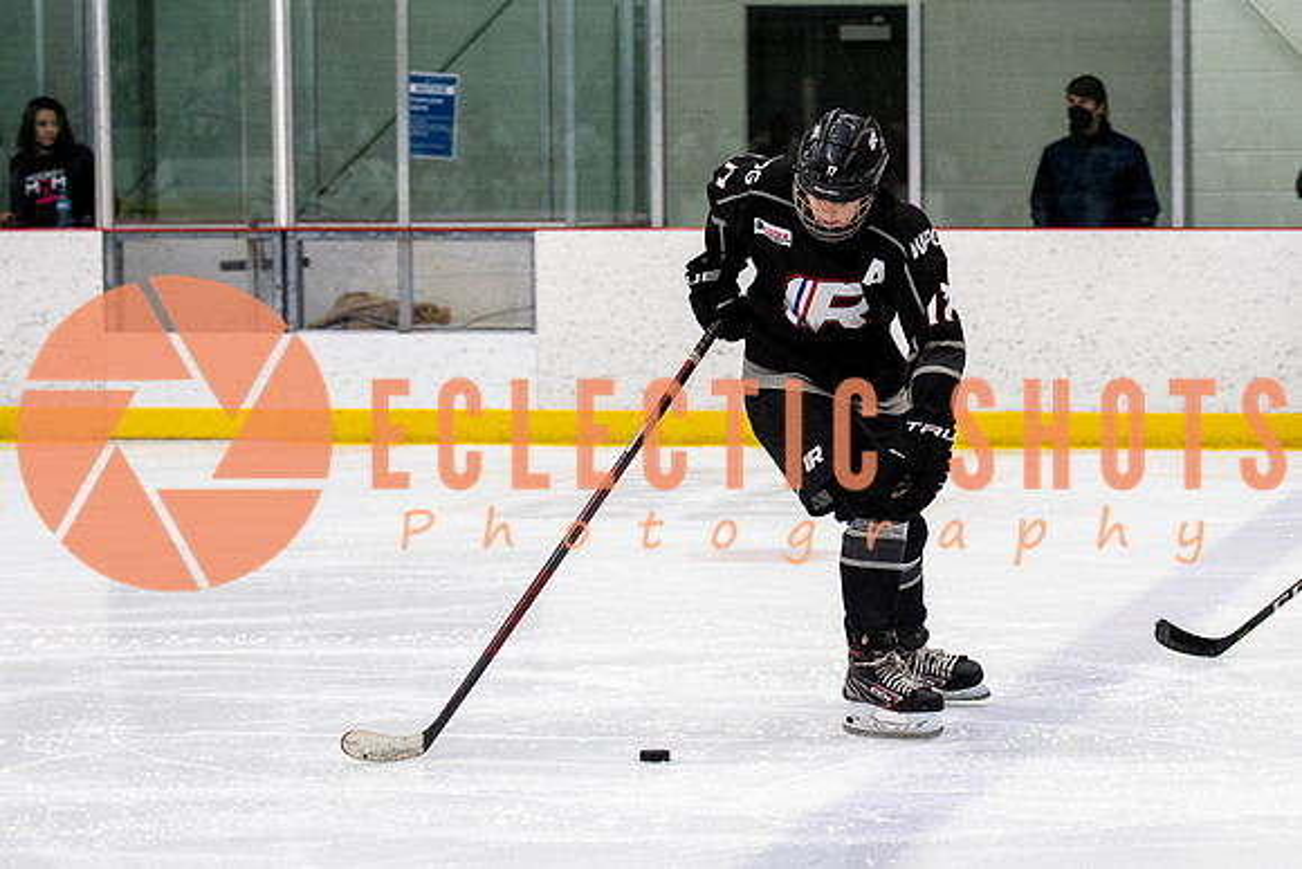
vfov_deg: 8.9
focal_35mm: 155
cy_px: 373
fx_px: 5596
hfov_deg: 13.3
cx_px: 853
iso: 1400
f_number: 2.8
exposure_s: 1/640
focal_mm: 78
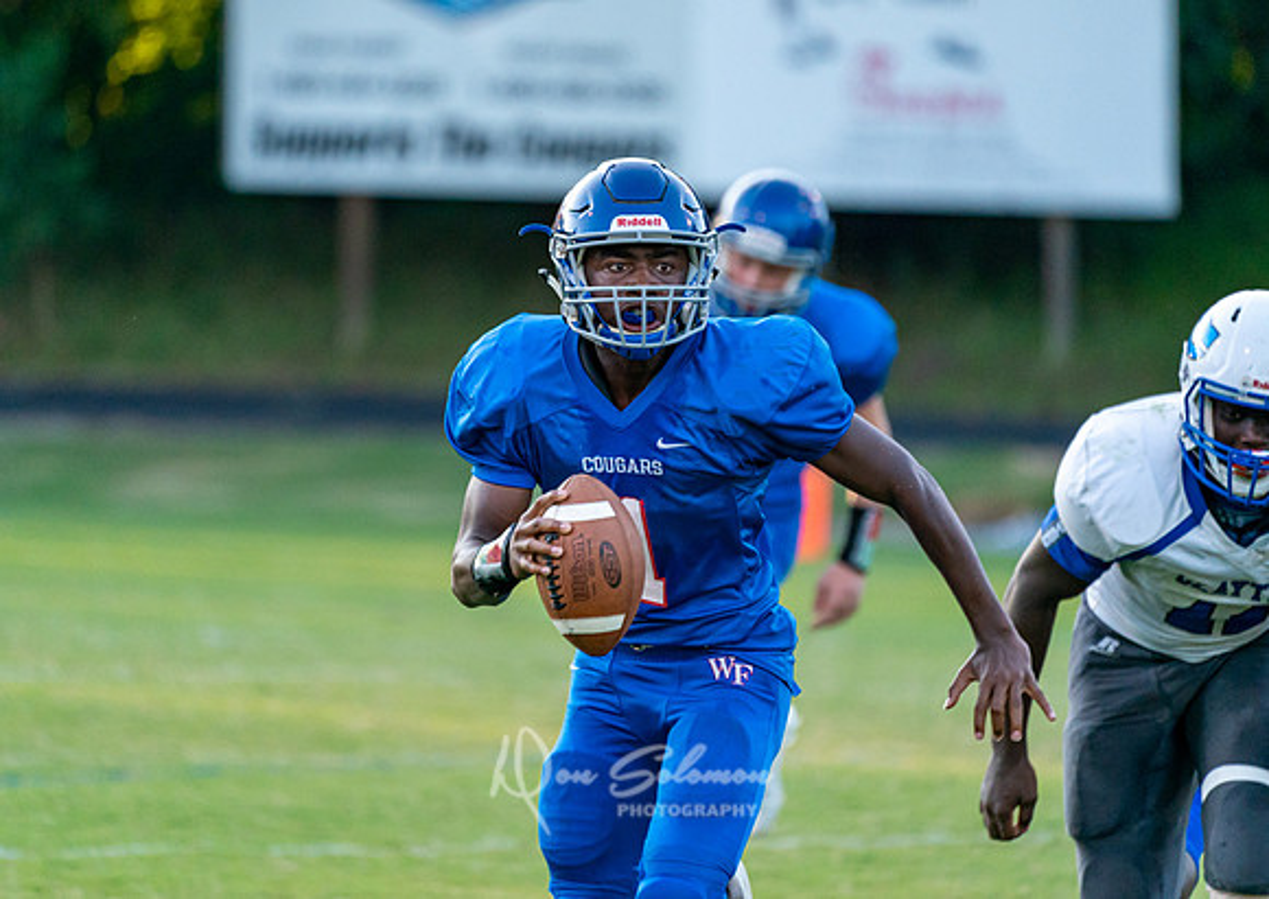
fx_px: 16763
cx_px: 622
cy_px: 397
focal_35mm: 466
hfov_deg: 4.3
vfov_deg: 3.1
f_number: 5.6
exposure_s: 1/1000
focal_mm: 400
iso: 3200
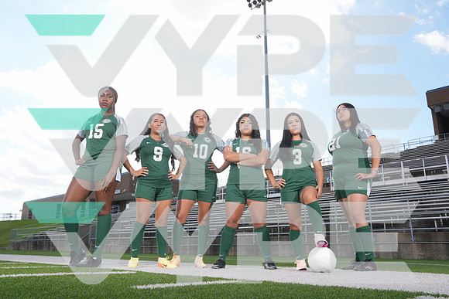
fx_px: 374
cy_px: 150
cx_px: 224
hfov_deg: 61.9
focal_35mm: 30
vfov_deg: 43.6
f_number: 9
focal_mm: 30
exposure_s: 1/200
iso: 200
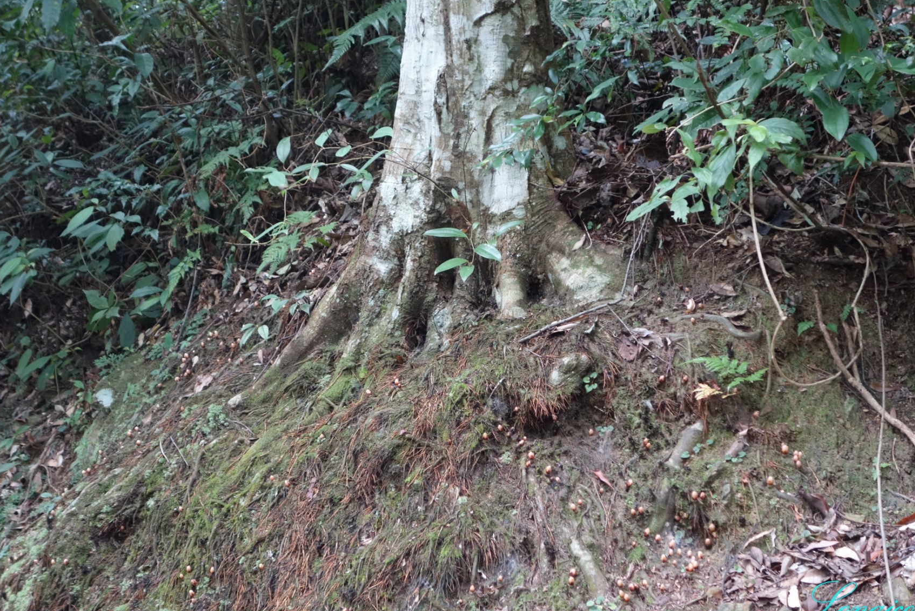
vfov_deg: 23.8
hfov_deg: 35.0
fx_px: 1449
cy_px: 317
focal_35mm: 57
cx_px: 479
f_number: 3.5
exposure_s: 1/60
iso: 1000
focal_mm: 19.98
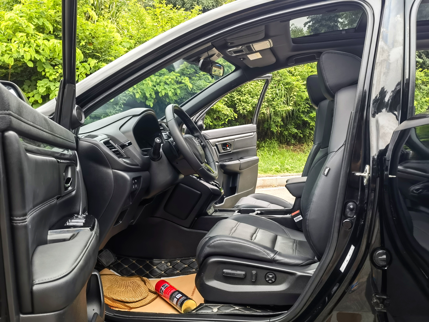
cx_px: 214
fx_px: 459
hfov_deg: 50.1
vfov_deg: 38.7
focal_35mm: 37
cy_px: 161
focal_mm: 6.67
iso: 50
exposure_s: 1/276
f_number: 1.9
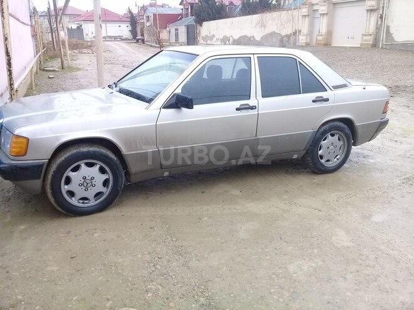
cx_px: 207
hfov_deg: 58.4
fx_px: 371
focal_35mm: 31
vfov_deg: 45.4
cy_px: 155
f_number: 2.2
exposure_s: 1/114
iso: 50
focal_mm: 3.3
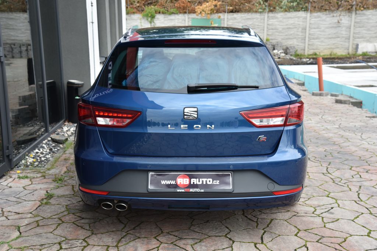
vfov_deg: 28.1
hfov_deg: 41.1
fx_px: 503
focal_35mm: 48
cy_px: 126
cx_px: 188
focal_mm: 48
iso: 500
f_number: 8
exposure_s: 1/250
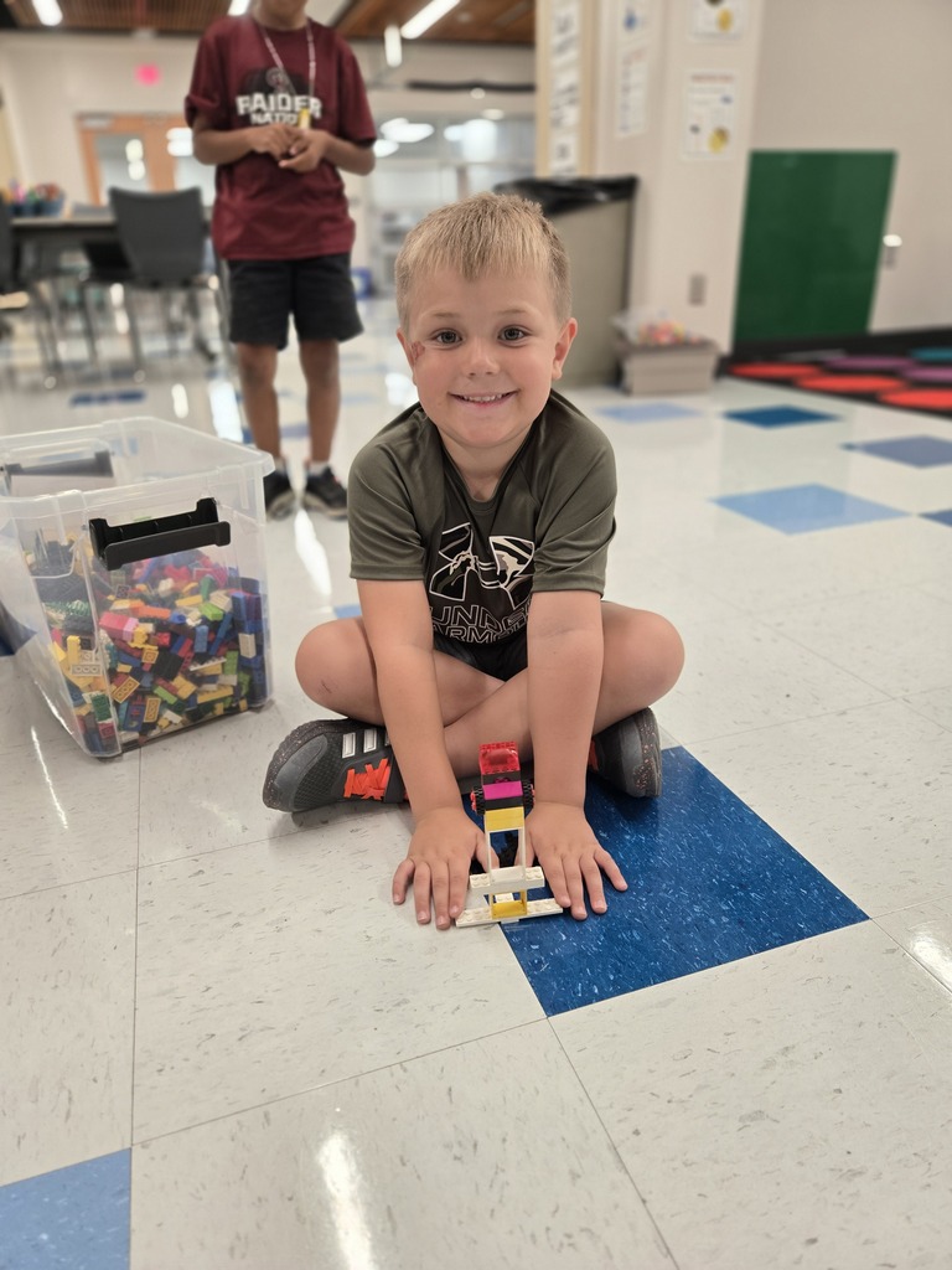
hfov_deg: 58.9
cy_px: 635
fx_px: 843
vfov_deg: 73.9
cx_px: 476
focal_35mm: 23
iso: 160
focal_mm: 5.4
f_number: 1.8
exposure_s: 1/120
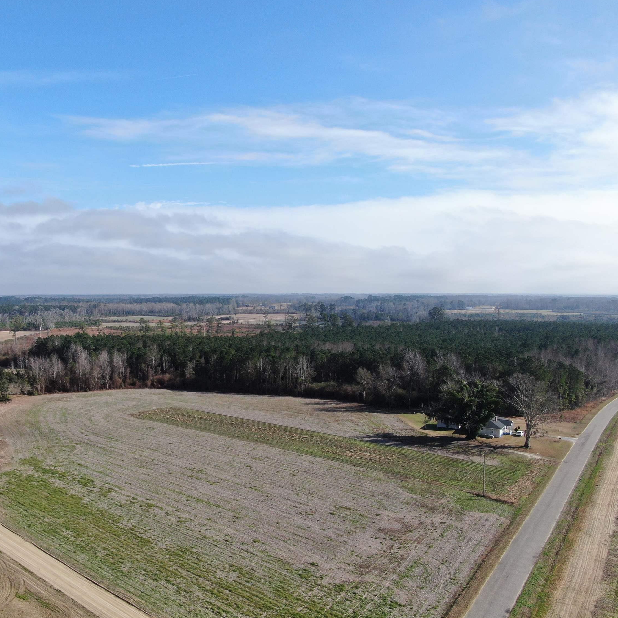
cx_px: 210
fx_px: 586
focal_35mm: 29
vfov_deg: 55.6
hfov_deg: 54.6
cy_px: 313
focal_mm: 4.39
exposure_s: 1/1250
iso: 100
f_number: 2.8
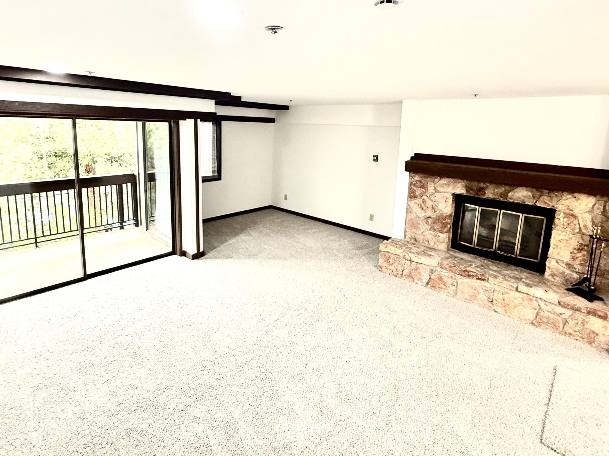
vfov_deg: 67.9
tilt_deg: -9.1
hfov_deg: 84.6
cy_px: 179
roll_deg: -3.1
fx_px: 334
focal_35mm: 19
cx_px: 294
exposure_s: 1/60
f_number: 2.2
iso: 250
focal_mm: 2.22
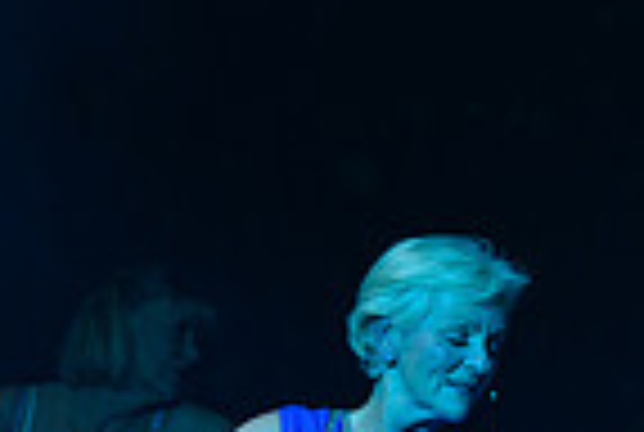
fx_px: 5575
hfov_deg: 6.6
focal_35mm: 311
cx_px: 45
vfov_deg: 4.4
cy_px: 542
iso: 1250
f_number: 3.5
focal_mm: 70
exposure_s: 1/160
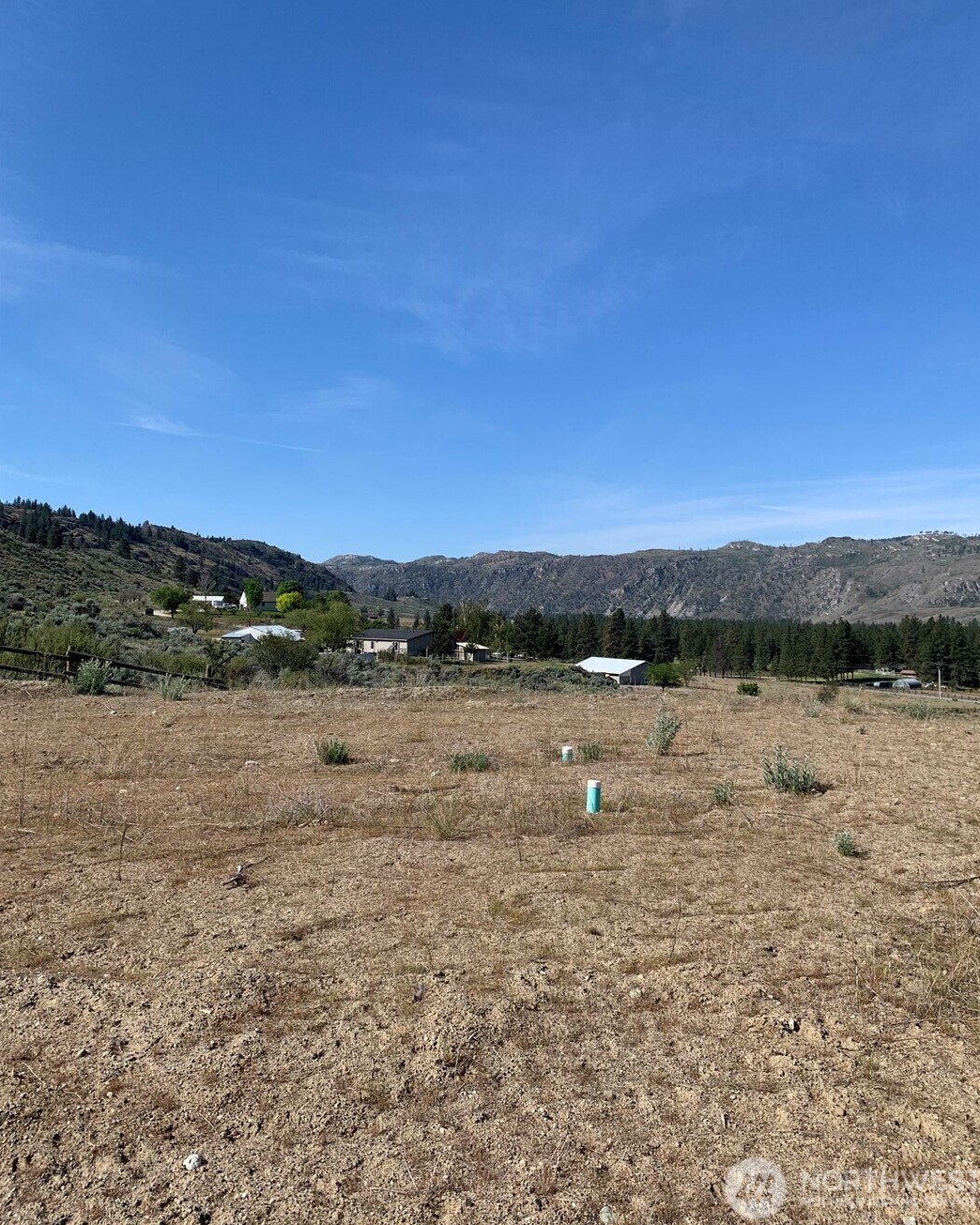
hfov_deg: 51.5
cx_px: 505
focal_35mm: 28
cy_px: 556
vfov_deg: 62.1
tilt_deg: +8.0
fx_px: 1015
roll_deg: -0.9
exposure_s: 1/2364
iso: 25
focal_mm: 4.25
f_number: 1.8
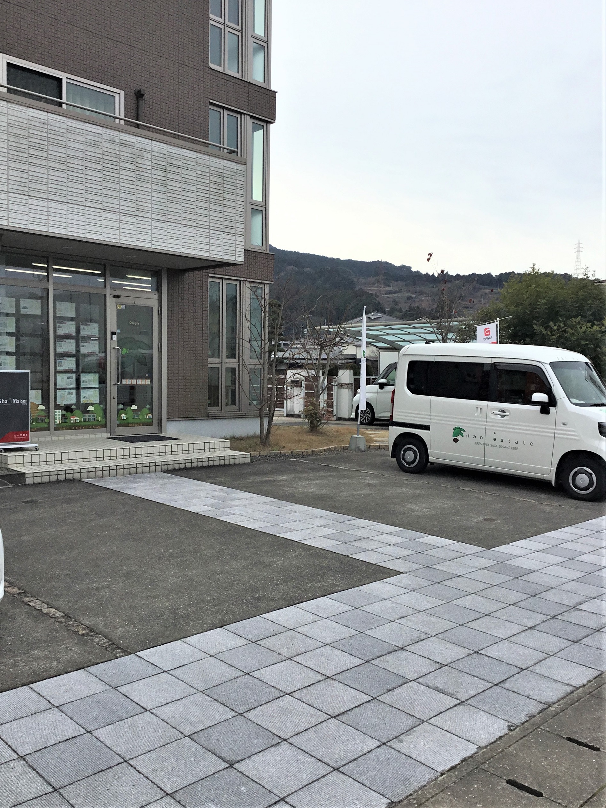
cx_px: 303
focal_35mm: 31
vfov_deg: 58.4
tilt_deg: -3.7
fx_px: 724
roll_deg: -0.1
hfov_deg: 45.4
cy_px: 404
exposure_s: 1/1597
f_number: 2.4
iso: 25
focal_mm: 3.3
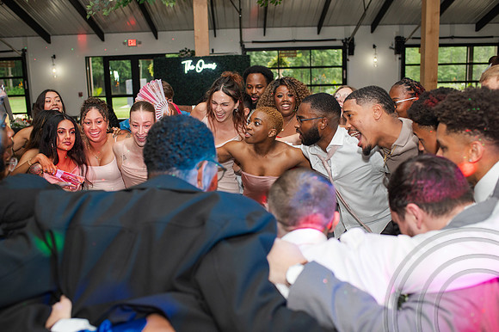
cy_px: 166
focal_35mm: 37
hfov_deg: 52.3
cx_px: 250
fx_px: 508
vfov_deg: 36.2
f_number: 3.2
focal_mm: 35
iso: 800
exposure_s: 1/200
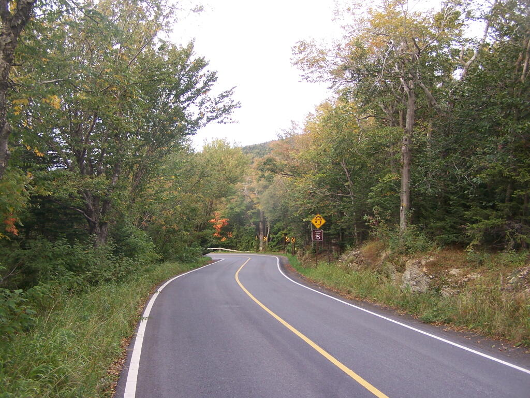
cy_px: 199
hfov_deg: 49.0
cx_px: 265
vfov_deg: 37.7
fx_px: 582
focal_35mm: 38
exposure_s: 1/80
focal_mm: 6.3
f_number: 2.8
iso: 80
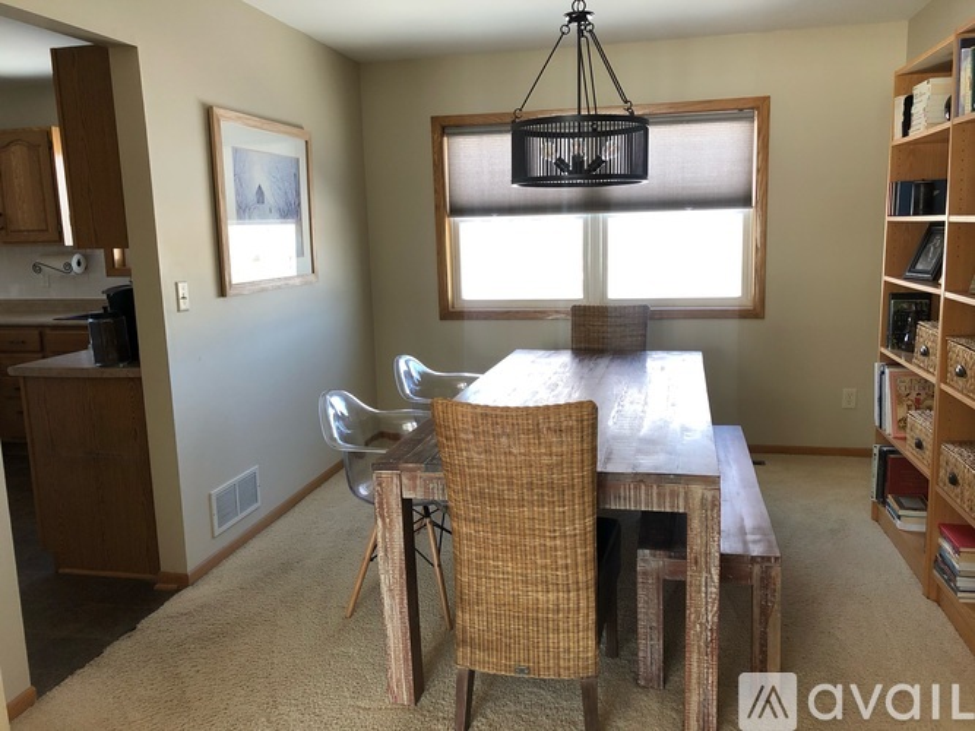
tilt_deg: -9.2
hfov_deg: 63.5
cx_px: 488
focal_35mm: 28
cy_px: 366
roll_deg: +1.3
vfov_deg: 49.7
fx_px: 789
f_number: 1.8
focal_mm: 4
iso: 25
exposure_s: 1/40
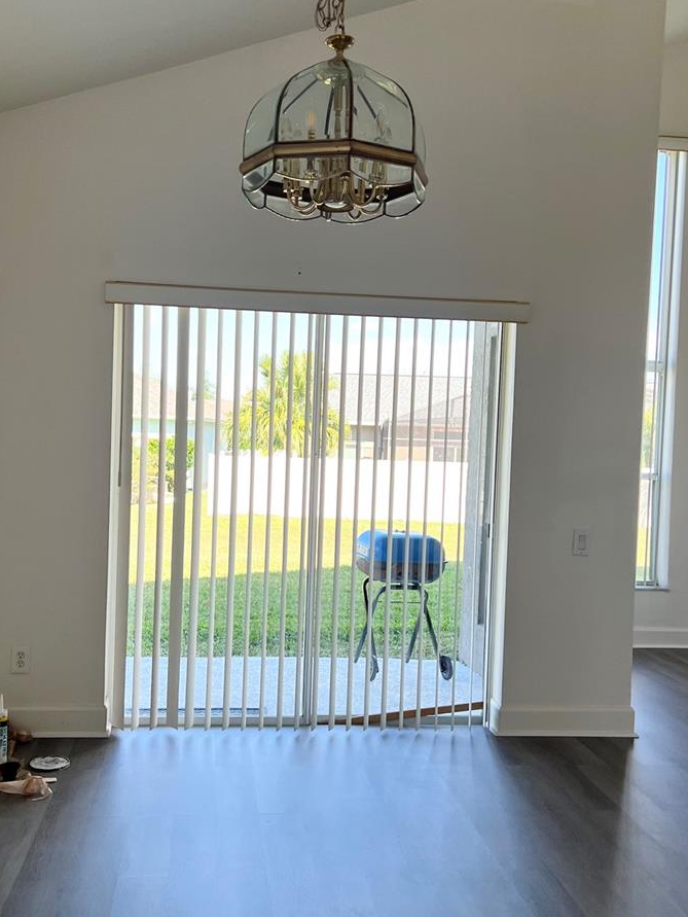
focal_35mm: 35
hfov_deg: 40.7
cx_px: 303
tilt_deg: -1.2
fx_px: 927
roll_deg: -1.7
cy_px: 466
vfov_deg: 52.6
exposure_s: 1/392
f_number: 1.5
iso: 50
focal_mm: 5.7
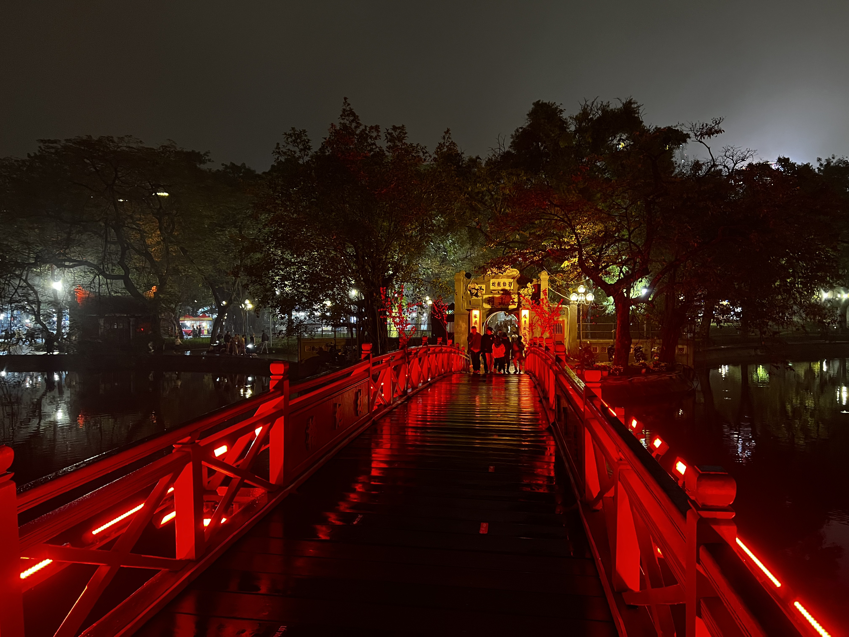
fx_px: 638
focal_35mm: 26
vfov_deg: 53.1
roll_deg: +0.3
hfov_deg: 67.3
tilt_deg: -0.7
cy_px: 318
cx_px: 424
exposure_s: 1/30
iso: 640
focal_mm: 5.7
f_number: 1.5
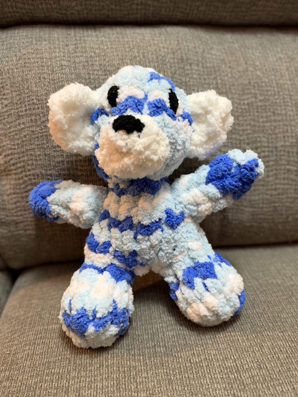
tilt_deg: -35.1
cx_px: 149
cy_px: 198
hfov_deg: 51.4
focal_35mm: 27
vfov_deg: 65.3
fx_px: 310
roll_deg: +1.1
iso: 250
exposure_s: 1/60
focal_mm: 6.93
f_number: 1.48
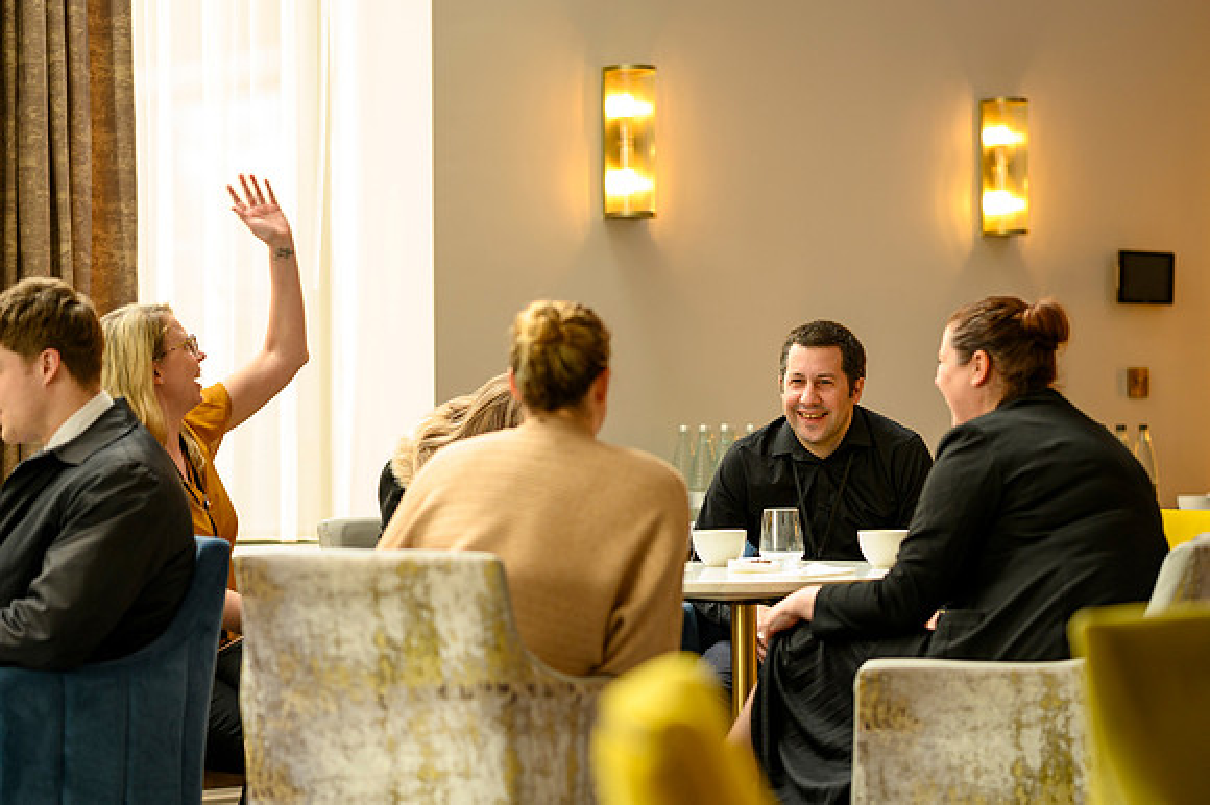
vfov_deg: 14.8
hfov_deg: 22.1
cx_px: 647
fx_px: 3102
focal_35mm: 92
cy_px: 430
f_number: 2.2
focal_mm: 85
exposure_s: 1/200
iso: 640
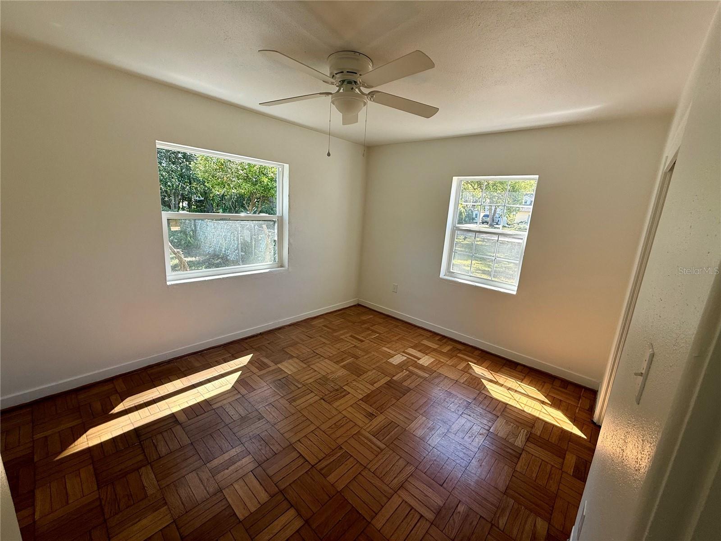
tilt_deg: -12.3
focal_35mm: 14
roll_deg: -3.8
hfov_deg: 102.1
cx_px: 360
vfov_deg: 85.7
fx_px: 292
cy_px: 270
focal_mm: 2.22
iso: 64
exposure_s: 1/114
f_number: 2.2
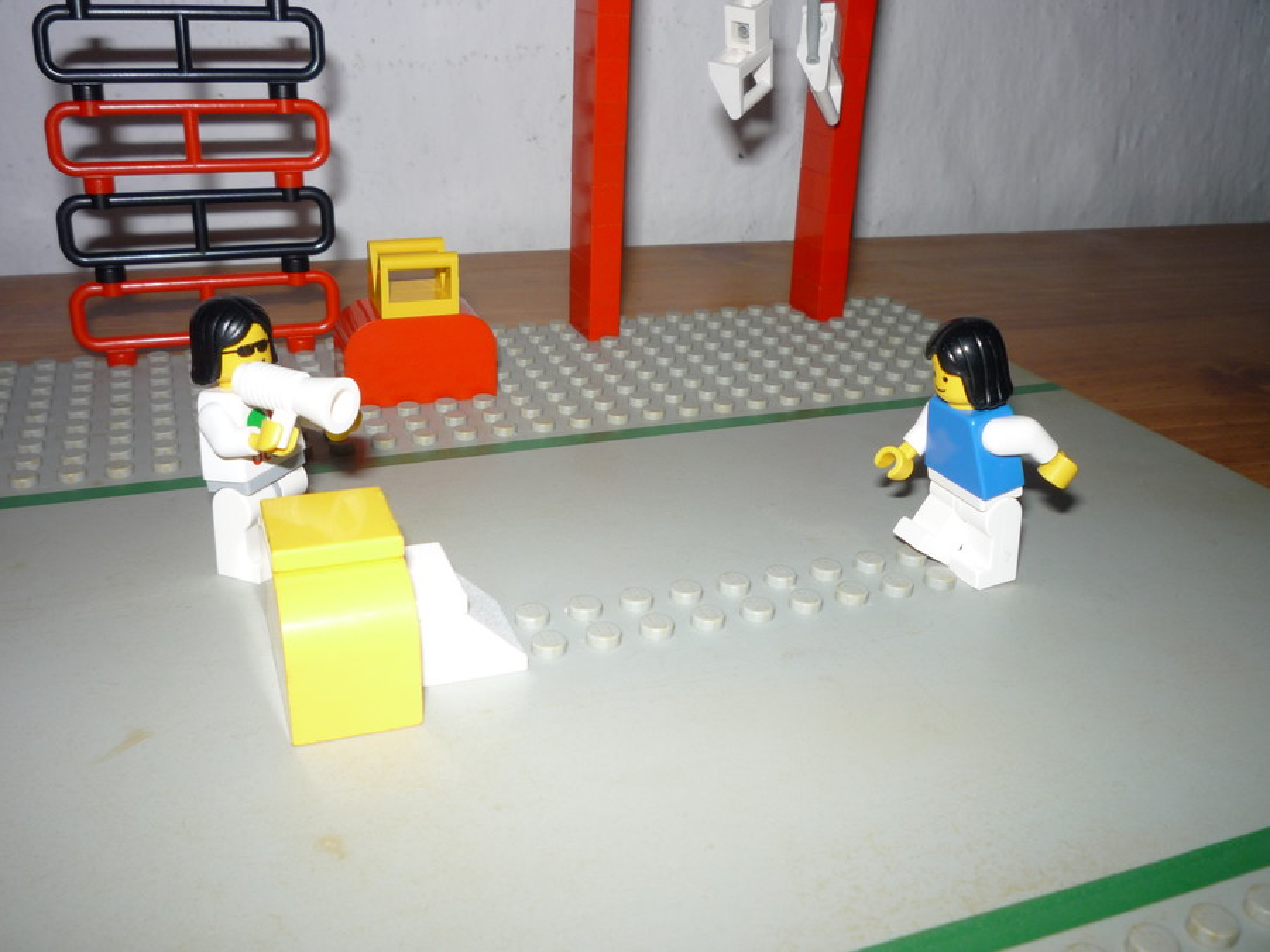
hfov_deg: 56.8
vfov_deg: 44.2
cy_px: 476
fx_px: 1174
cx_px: 635
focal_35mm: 32
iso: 100
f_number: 4
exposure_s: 1/30
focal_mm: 5.2
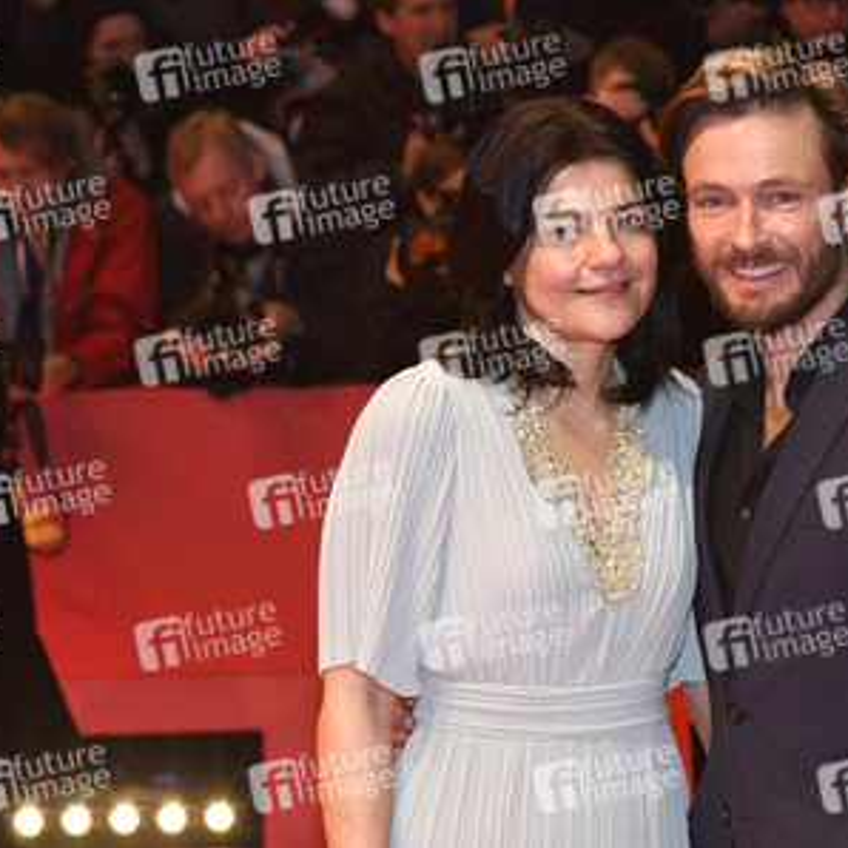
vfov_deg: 19.3
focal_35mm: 90
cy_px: 424
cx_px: 531
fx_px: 2494
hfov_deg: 19.3
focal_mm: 70
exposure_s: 1/320
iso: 1250
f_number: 5
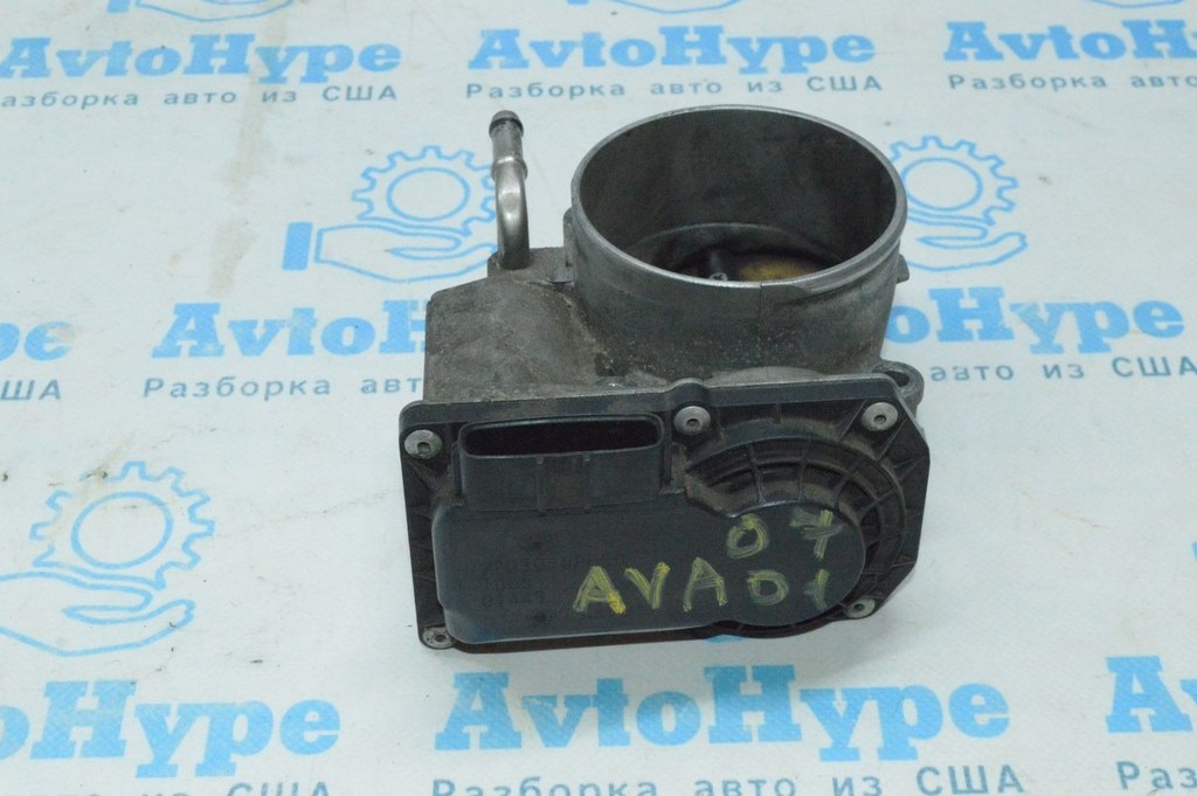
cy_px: 398
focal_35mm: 57
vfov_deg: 23.7
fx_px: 1894
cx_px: 598
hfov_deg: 35.1
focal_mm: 38
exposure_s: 1/200
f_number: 16
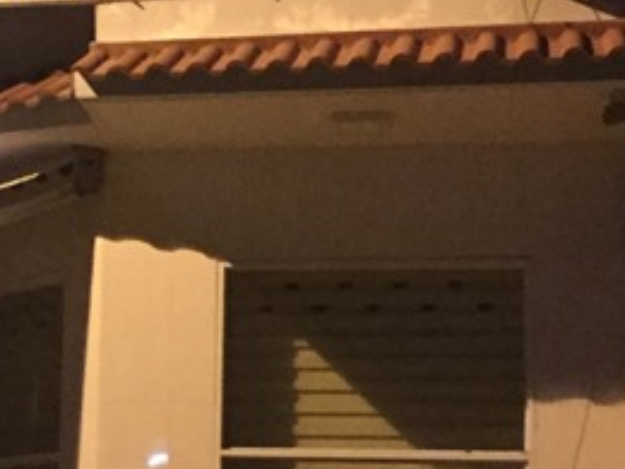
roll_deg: -3.3
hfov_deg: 16.7
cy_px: 334
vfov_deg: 13.0
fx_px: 2058
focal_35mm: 114
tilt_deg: +8.8
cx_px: -87
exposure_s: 1/17
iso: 500
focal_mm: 4.15
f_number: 2.2
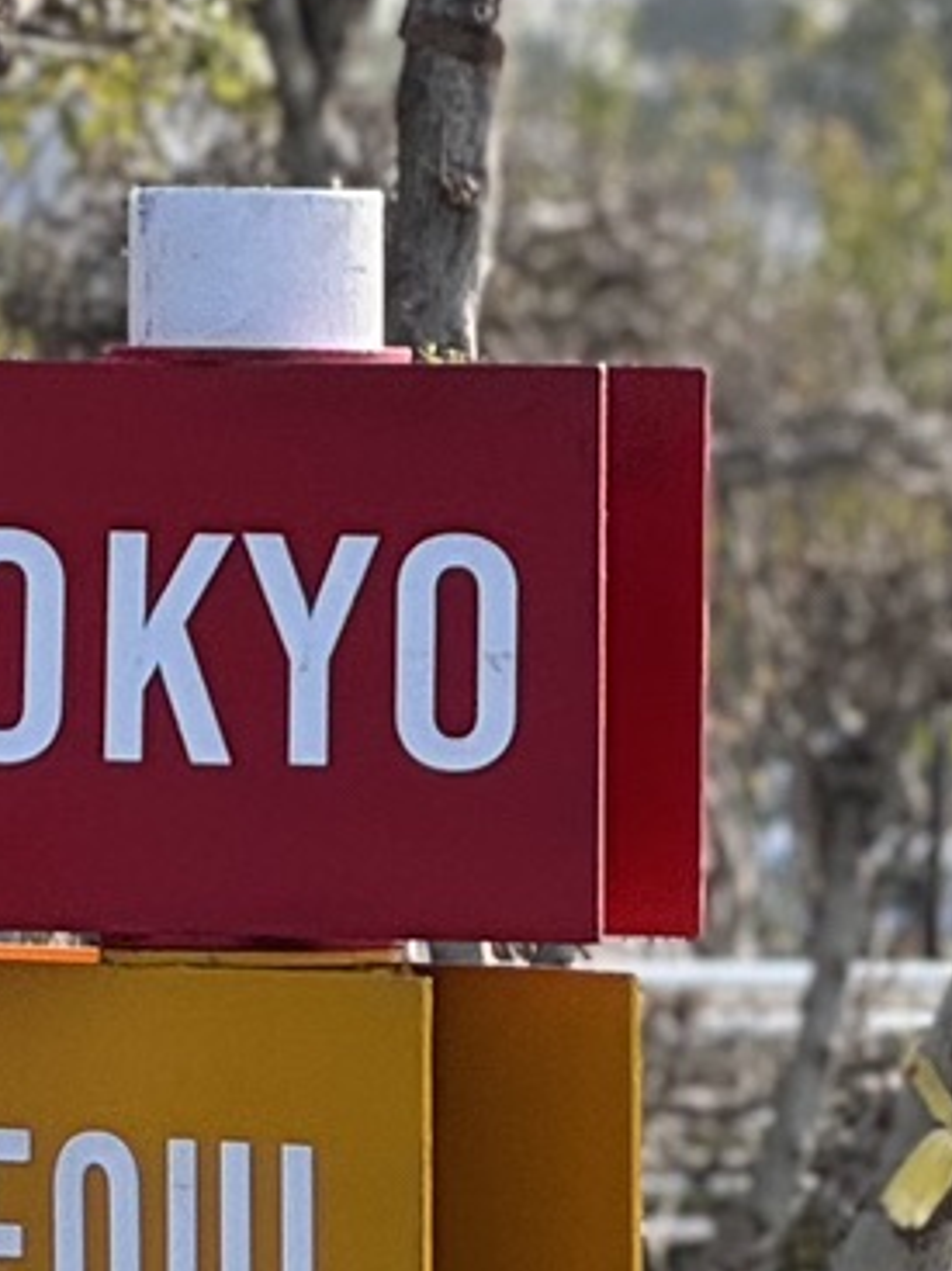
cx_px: 24
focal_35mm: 420
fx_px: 15410
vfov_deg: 4.7
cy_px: 2133
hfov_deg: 3.5
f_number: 2.8
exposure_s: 1/447
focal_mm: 9
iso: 25
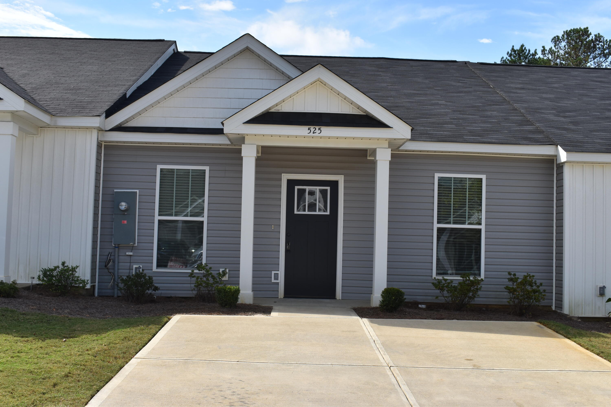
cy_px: 204
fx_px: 713
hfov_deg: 46.4
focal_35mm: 42
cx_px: 306
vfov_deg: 31.9
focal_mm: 28
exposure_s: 1/400
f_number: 10
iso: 200
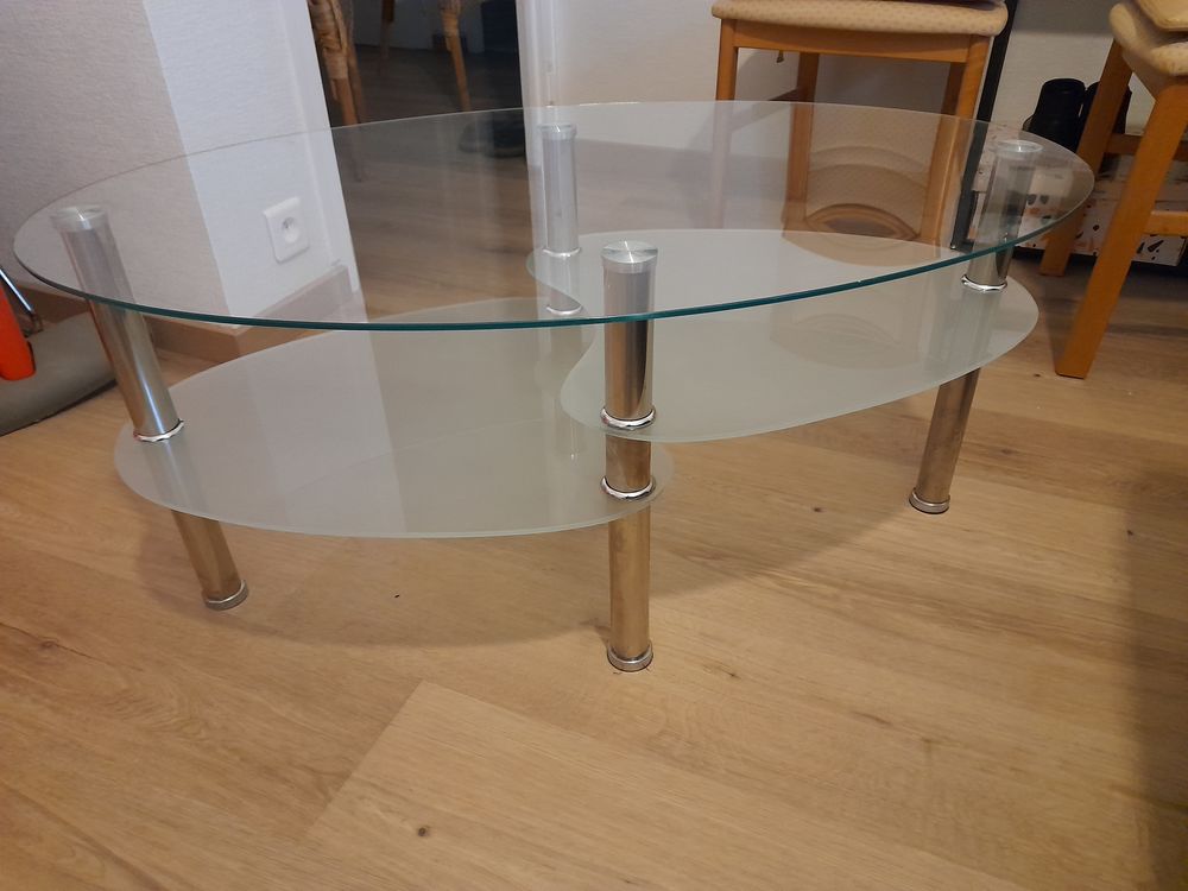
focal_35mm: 25
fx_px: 858
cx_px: 594
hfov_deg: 69.4
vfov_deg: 54.9
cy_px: 446
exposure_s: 1/20
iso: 640
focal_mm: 4.6
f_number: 2
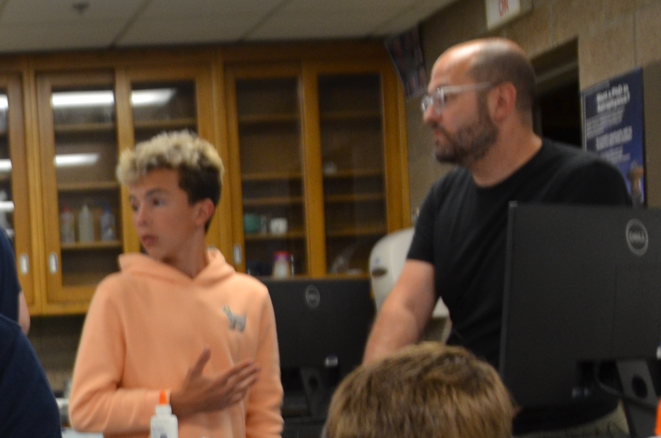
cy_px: 528
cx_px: -214
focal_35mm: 83
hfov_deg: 21.9
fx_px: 1521
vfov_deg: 15.8
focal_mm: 18
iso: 500
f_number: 4
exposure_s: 1/60
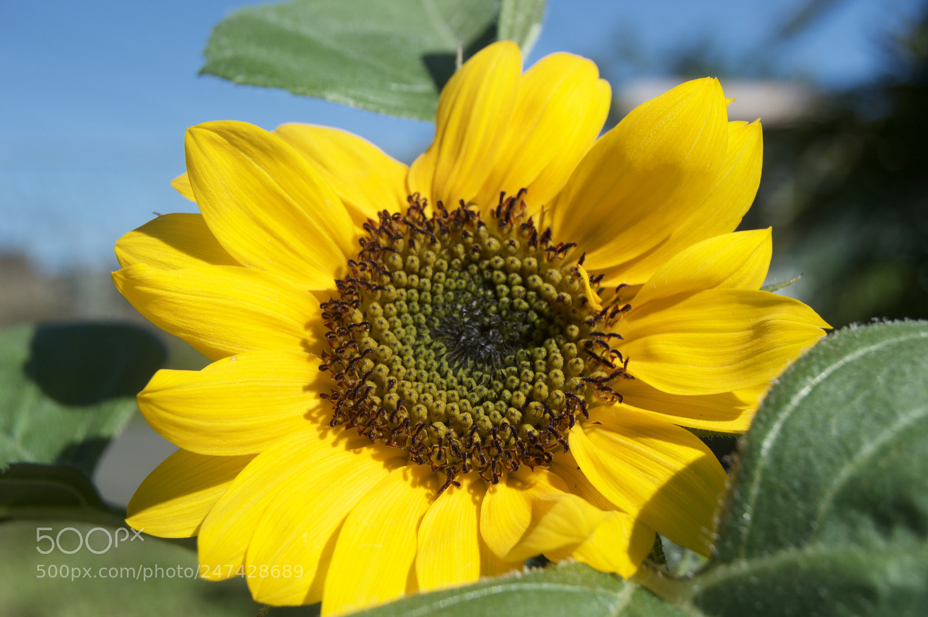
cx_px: 464
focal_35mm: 57
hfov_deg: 35.1
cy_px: 308
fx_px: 1468
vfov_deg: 23.7
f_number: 8
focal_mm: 38
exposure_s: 1/125
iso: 100
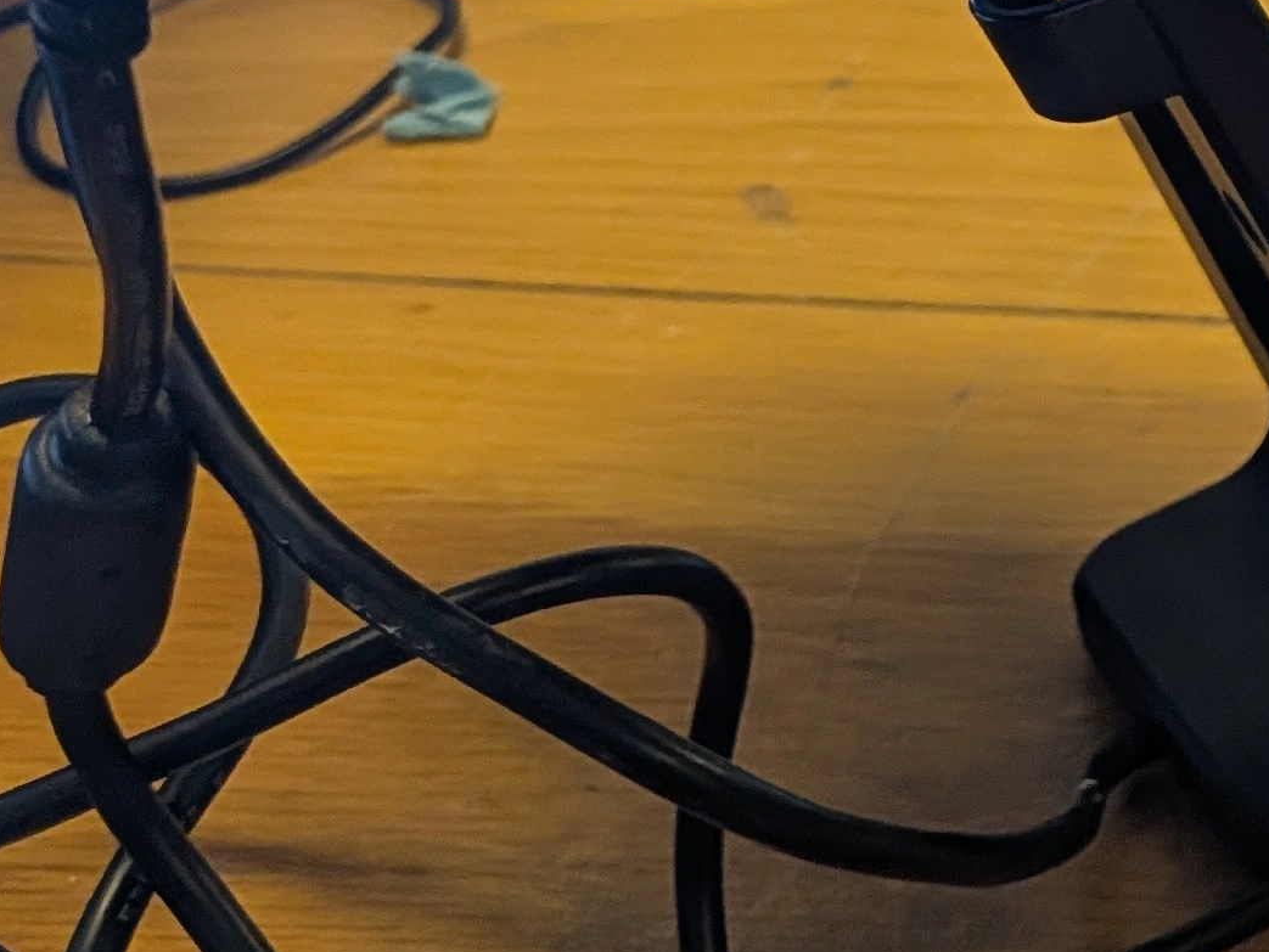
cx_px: 2021
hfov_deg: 18.4
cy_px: -329
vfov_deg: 15.2
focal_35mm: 92
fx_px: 3374
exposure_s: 1/187
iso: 21
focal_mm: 4.53
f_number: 1.7
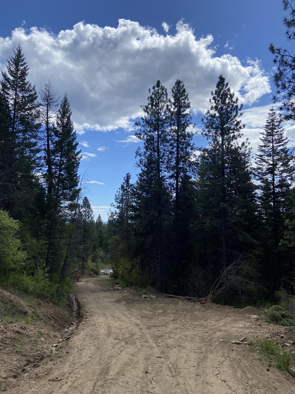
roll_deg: -0.8
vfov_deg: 67.3
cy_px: 197
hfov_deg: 53.1
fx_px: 295
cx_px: 148
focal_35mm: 26
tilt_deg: +6.9
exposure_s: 1/2817
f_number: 1.8
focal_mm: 4.25
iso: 32
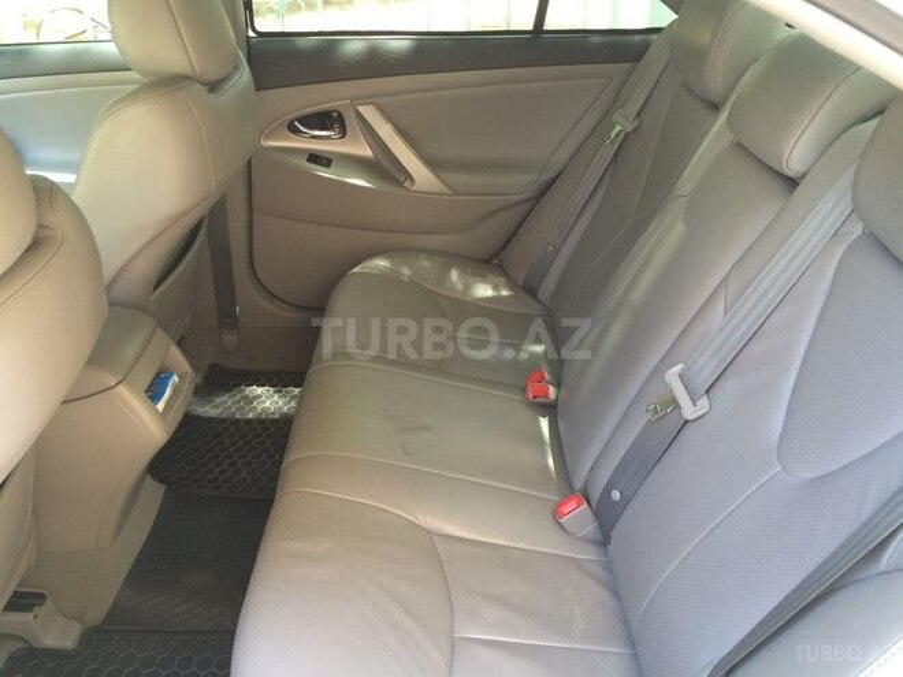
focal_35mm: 29
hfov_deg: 61.7
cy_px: 338
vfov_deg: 48.2
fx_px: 756
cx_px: 452
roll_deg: -0.5
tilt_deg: -32.3
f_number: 2.2
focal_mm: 4.15
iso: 64
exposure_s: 1/33
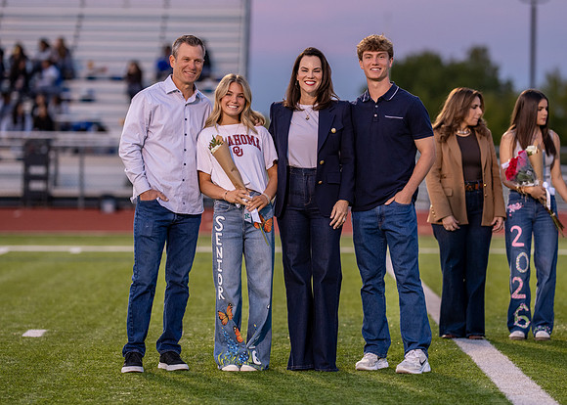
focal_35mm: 186
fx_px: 2991
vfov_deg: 7.7
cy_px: 185
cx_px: 324
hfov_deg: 10.8
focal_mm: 135
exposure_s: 1/640
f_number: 2.2
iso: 500
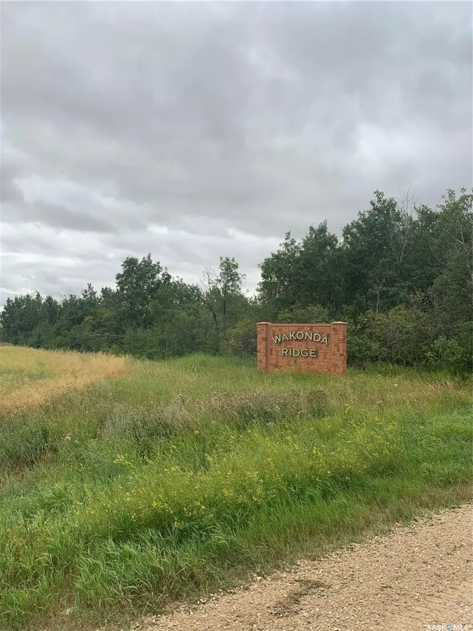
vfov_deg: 67.3
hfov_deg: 53.1
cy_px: 316
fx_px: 474
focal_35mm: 26
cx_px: 236
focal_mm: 4.25
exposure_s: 1/1634
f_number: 1.8
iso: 25
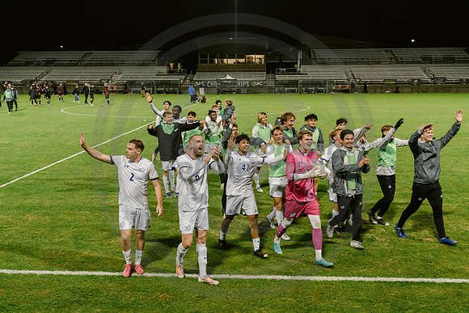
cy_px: 157
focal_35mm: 40
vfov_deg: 33.4
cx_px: 234
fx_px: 521
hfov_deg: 48.4
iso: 2000
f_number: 6.3
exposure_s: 1/125
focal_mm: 40
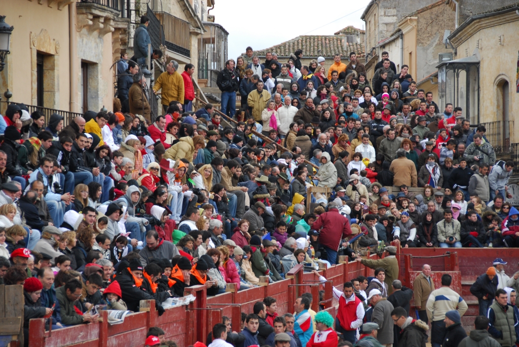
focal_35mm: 180
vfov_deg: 7.6
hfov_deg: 11.4
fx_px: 2598
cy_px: 174
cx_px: 260
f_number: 5.3
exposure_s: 1/180
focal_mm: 120
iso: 360
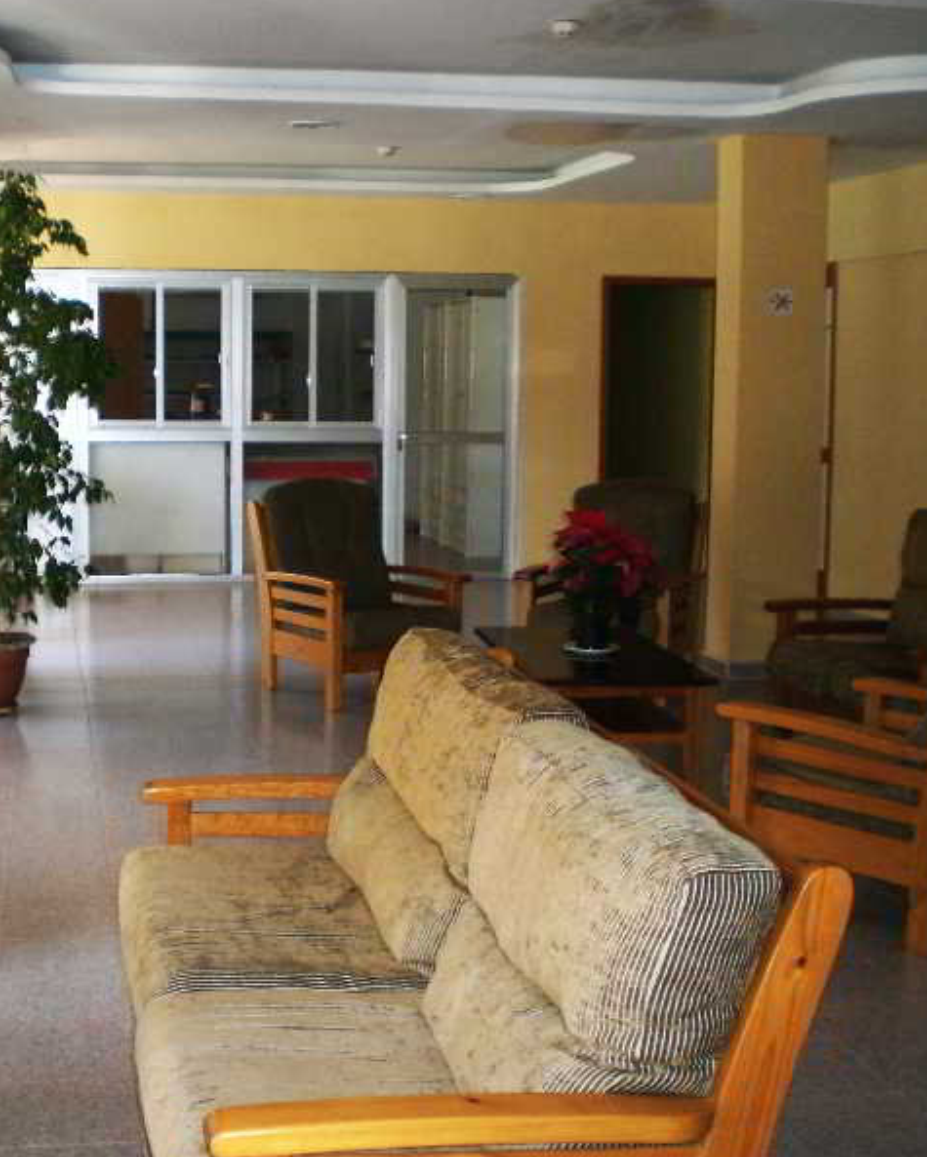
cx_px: 324
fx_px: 1713
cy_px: 574
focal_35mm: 50
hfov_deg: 30.1
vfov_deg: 37.3
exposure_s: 1/60
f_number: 3.1
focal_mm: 6.3
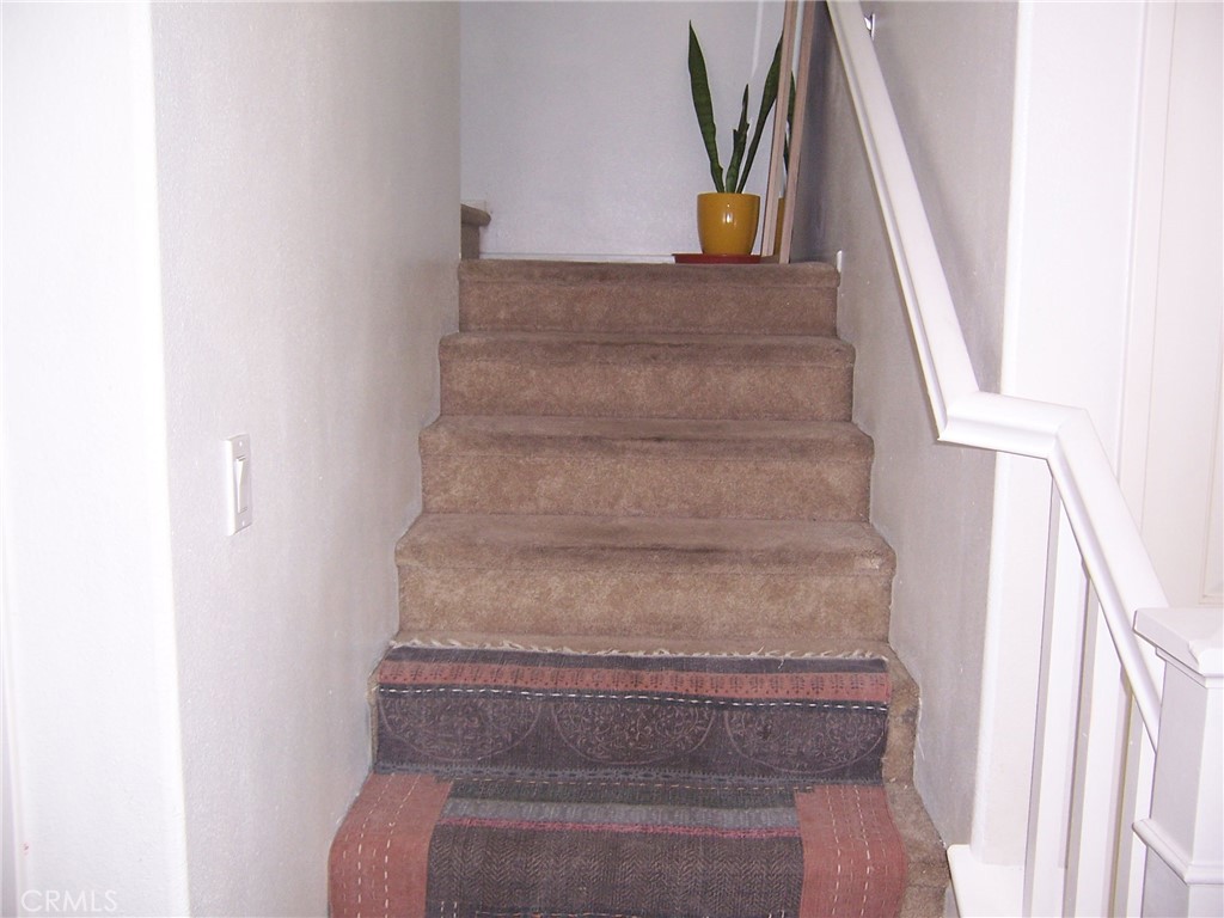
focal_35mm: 33
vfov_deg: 42.9
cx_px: 612
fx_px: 1167
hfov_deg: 55.4
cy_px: 459
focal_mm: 5.5
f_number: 2.8
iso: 140
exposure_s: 1/60
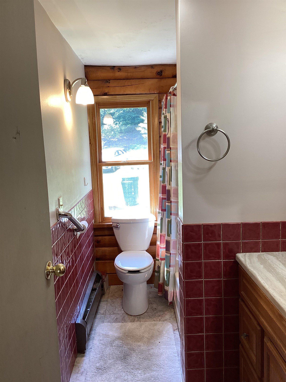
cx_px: 143
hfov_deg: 45.4
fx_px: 341
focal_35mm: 31
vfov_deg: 58.4
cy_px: 191
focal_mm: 3.3
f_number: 2.4
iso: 50
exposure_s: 1/60
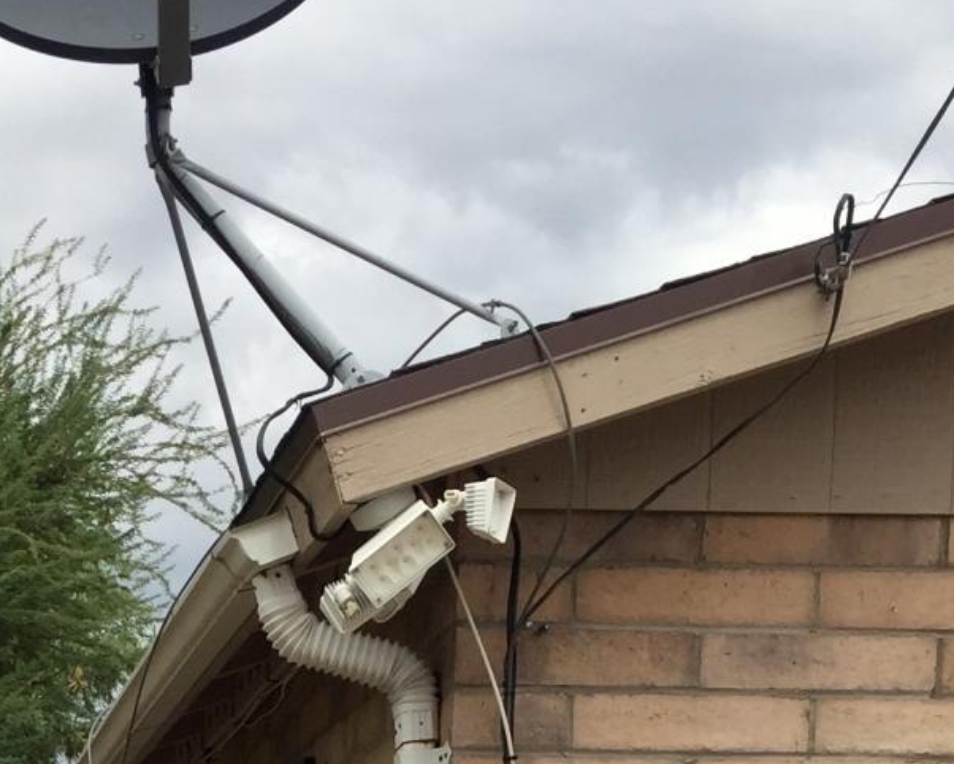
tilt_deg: -5.2
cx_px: 59
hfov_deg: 19.9
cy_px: 1438
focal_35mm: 94
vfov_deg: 14.2
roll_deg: -1.8
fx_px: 2655
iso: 32
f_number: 2.2
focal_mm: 4.15
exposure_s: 1/1980
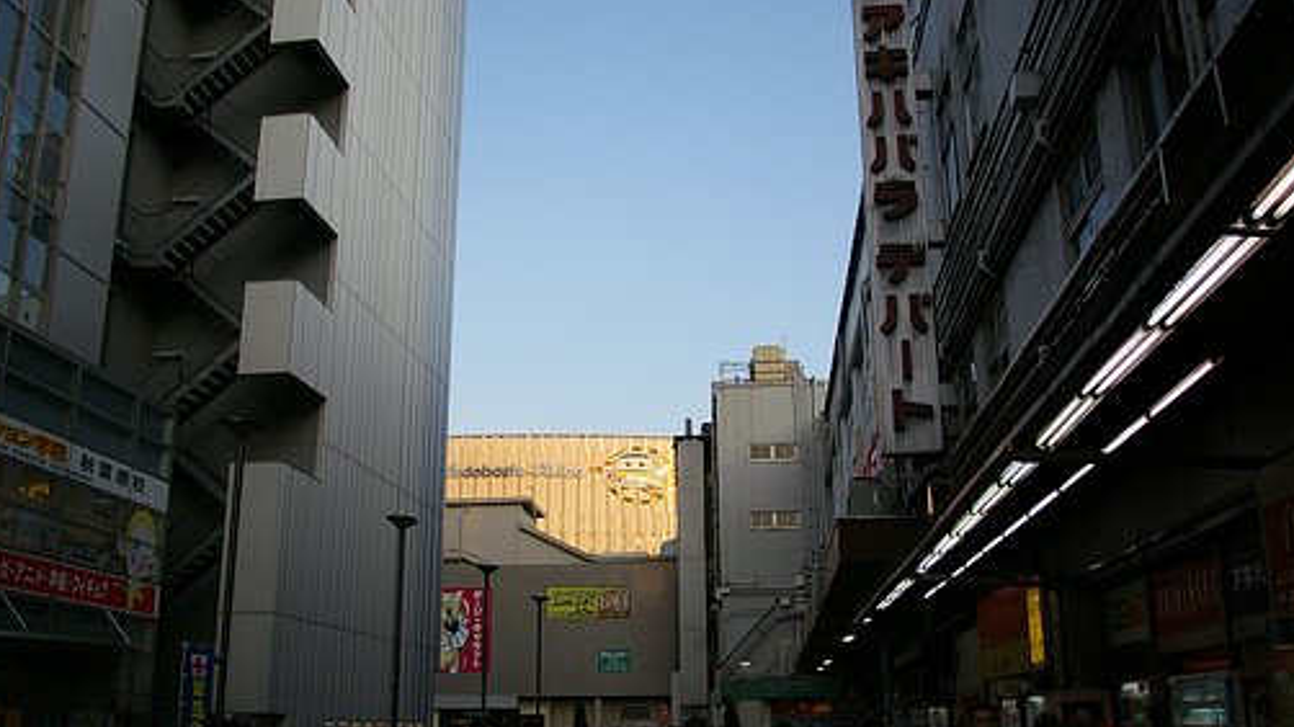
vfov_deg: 36.5
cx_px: 647
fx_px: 1098
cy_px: 431
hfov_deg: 61.0
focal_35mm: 32
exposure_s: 1/750
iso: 200
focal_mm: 20
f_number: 2.8
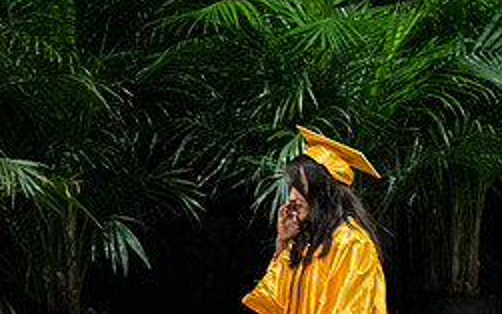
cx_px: 334
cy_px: 401
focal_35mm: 796
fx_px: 10893
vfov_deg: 1.7
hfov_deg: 2.6
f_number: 4
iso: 2000
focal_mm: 190
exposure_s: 1/200
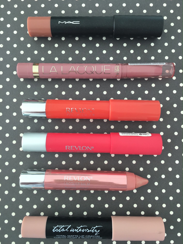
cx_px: 92
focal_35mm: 29
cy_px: 122
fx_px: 204
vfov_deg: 61.7
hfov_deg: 48.2
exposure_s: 1/30
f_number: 2.2
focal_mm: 4.15
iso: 32
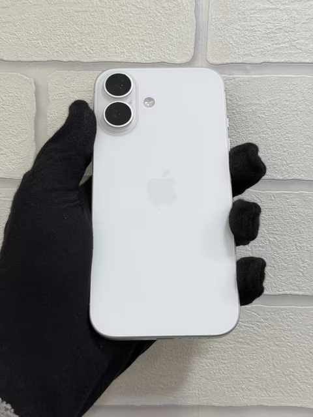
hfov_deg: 30.3
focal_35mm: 48
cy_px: 208
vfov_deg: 39.7
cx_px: 156
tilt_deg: +0.4
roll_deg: -1.5
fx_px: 579
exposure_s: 1/100
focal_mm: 6.76
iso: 50
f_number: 1.78
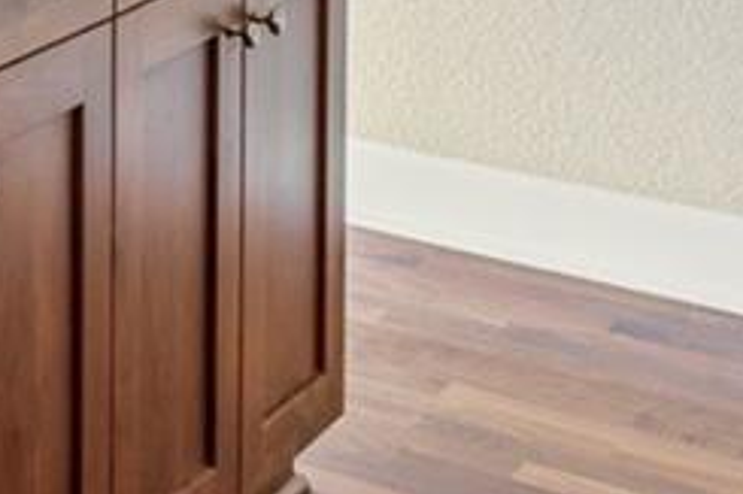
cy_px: -656
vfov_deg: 10.7
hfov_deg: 13.7
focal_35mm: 111
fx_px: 2289
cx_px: -992
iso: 400
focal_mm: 17
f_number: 8
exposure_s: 1/4
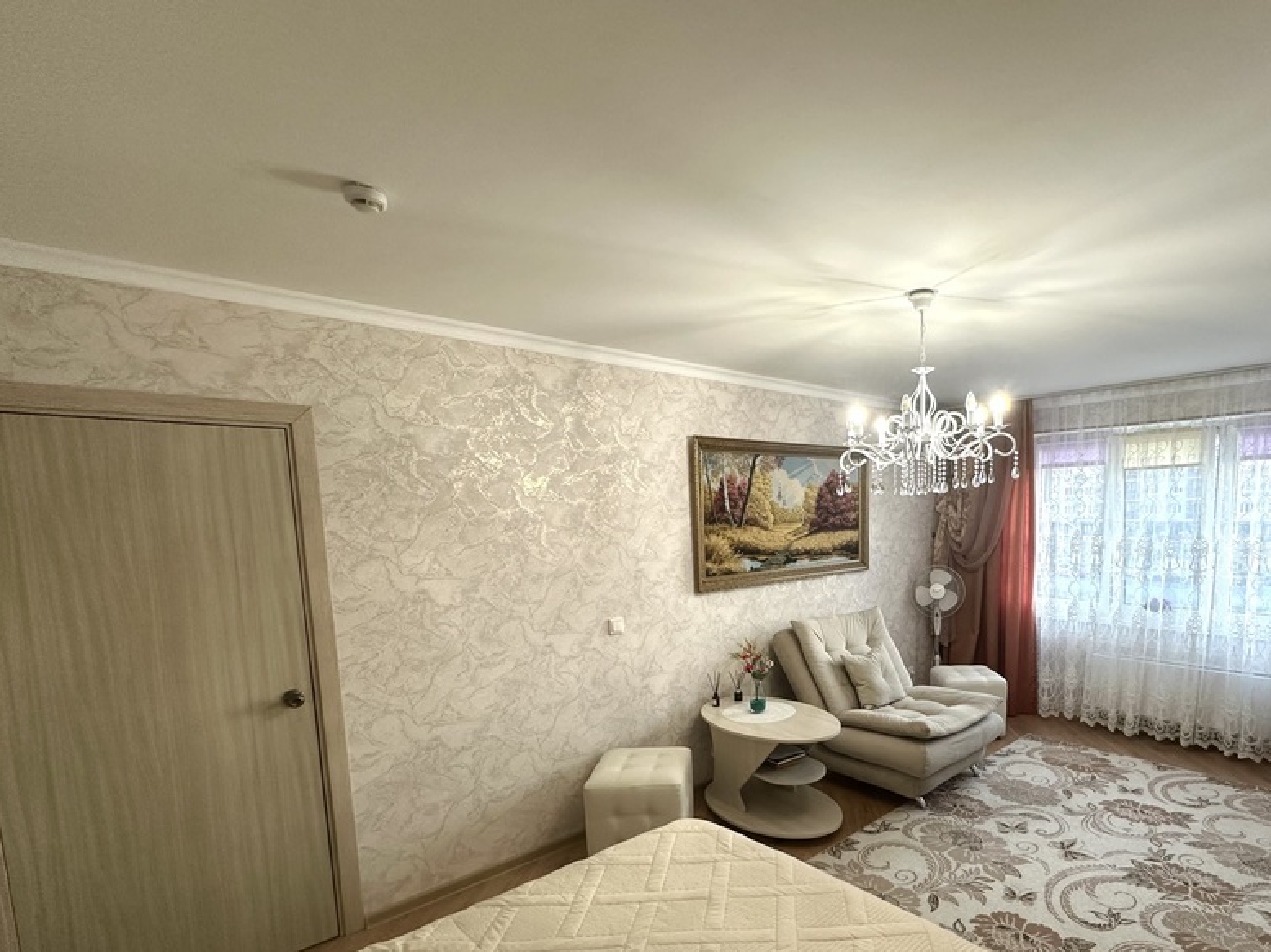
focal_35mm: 18
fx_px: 661
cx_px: 786
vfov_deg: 70.6
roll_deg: +0.7
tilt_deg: -7.1
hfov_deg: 86.2
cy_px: 586
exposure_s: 1/99
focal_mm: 2.22
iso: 160
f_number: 2.2
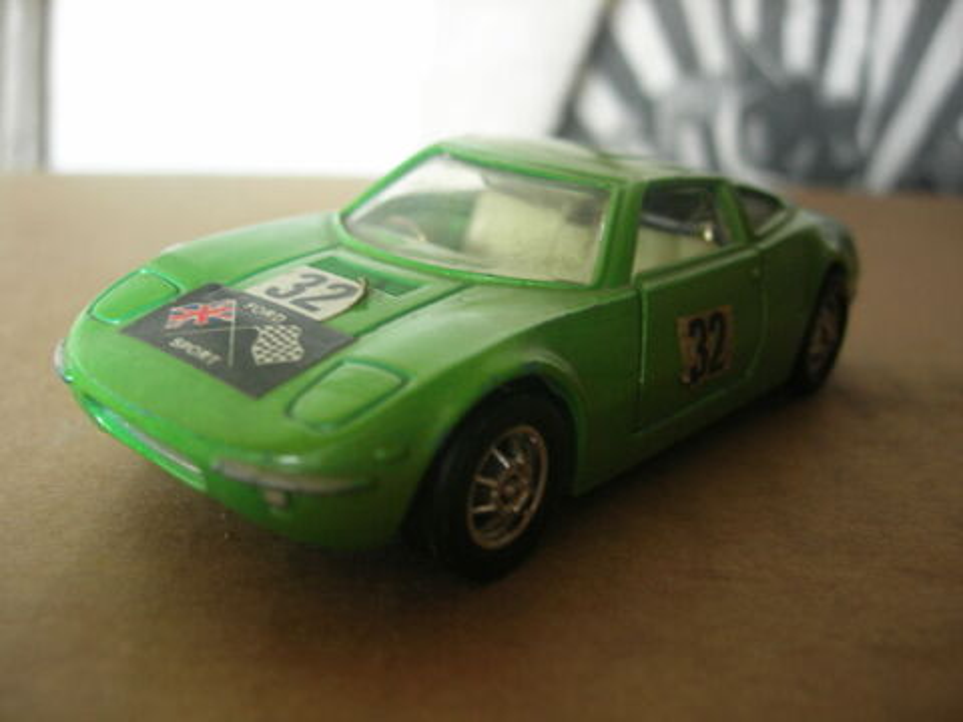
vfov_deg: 37.7
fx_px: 1057
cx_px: 482
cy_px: 361
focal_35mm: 38
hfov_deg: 49.0
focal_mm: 7.8
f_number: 2.8
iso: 95
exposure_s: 1/4
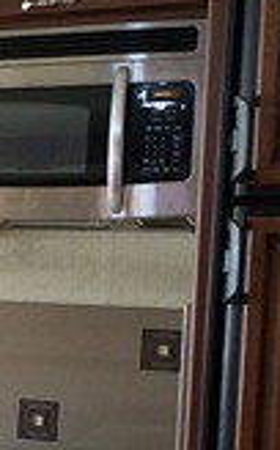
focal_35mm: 82
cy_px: 332
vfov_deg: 25.0
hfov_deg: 14.5
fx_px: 1005
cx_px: -176
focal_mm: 22
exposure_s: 1/160
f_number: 4
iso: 2500
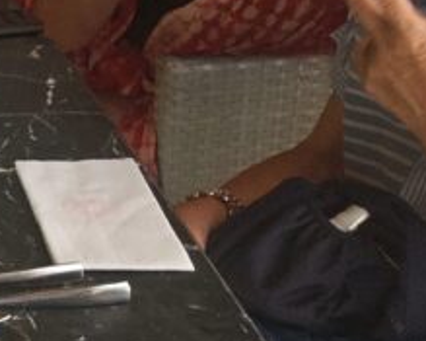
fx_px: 1437
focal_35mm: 114
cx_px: -278
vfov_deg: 13.3
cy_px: 8
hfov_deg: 15.2
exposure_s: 1/120
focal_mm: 3.3
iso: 64
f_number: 2.2
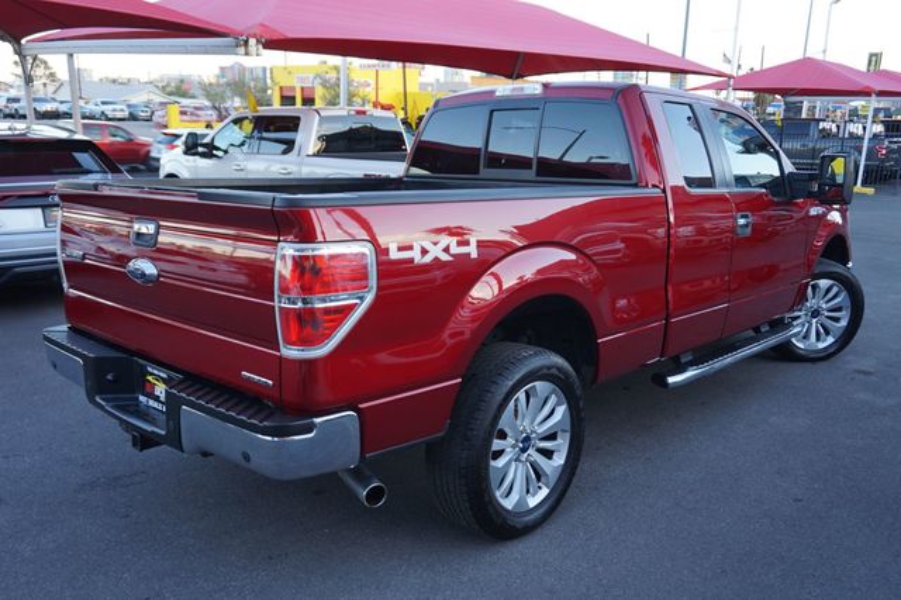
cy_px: 300
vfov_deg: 41.7
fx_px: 788
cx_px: 450
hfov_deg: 59.5
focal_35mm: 32
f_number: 4
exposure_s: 1/60
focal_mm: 21
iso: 160
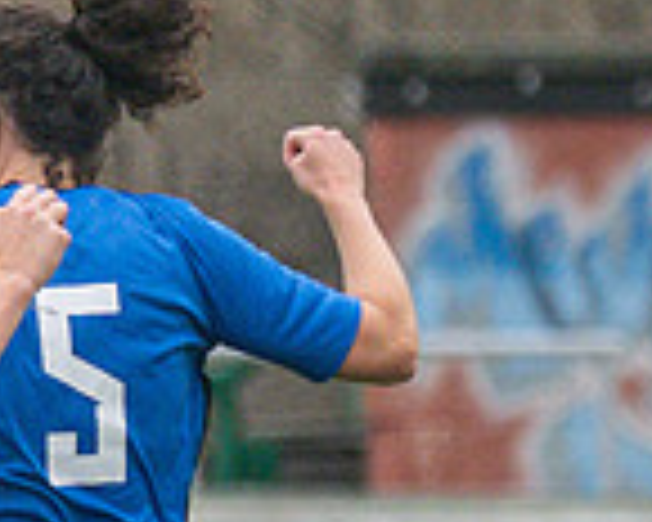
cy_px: 740
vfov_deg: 0.7
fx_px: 43514
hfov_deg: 0.9
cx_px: -78
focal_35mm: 2255
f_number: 4
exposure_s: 1/1250
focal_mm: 210
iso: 640
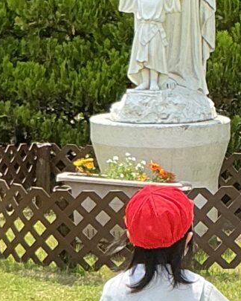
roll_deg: -1.0
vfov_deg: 10.8
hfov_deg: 8.6
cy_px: 237
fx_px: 1596
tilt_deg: -11.0
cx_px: 197
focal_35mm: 179
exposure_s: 1/842
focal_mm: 3
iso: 25
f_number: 1.8
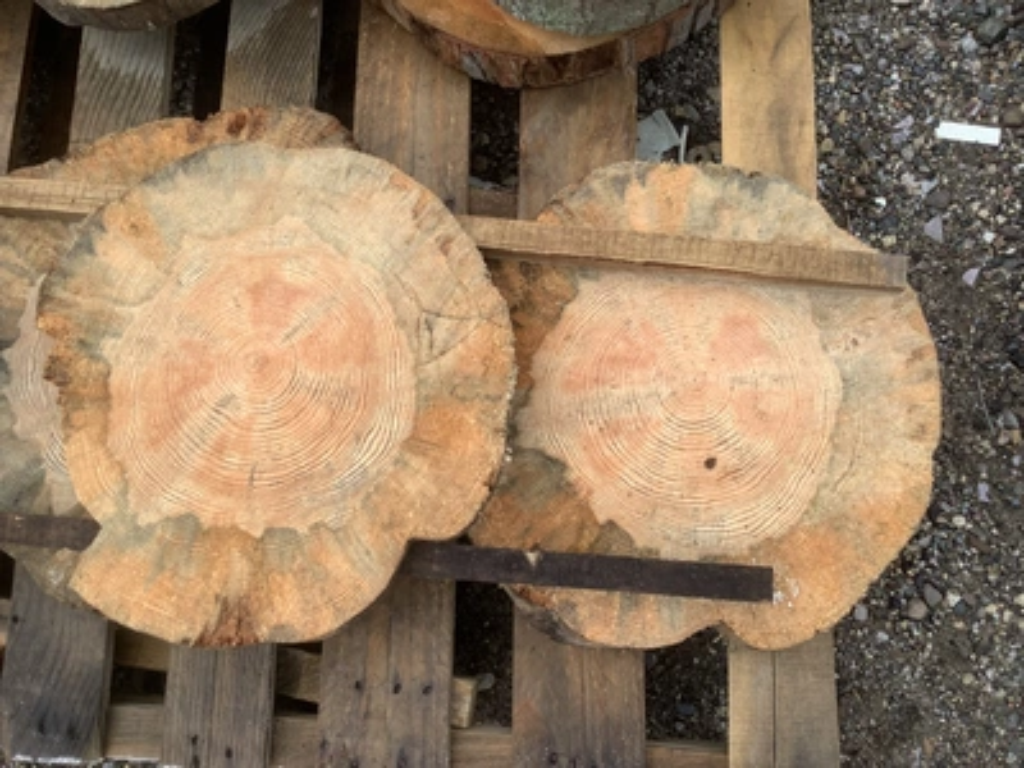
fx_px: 917
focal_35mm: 31
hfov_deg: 58.4
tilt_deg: -78.3
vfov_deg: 45.4
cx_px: 512
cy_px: 384
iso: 25
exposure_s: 1/326
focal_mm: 3.3
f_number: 2.4
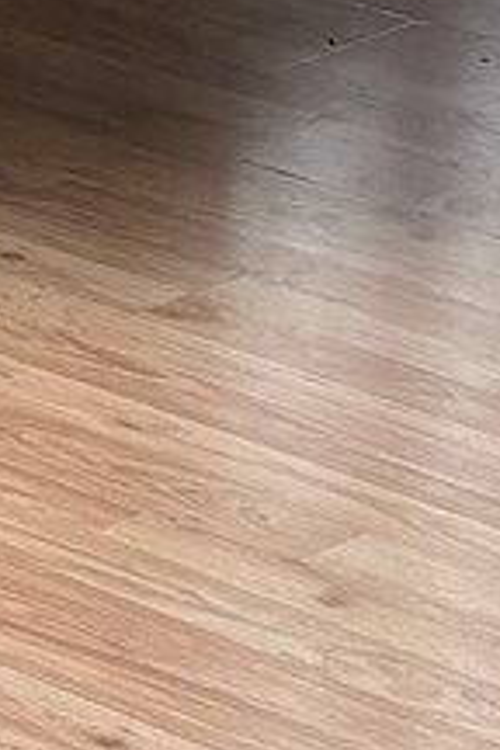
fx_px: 5333
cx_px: -208
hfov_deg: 5.3
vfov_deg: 7.5
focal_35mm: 256
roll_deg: -0.6
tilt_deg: -5.5
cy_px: -1111
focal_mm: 5.96
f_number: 1.6
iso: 160
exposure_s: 1/60
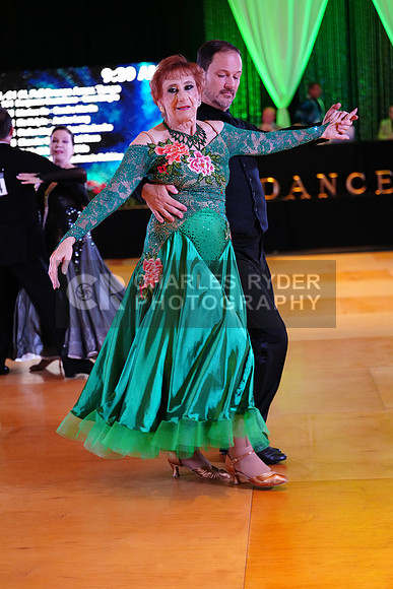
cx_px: 196
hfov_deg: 19.5
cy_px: 294
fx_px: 1145
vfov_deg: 28.8
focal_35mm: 70
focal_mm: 70
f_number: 2.8
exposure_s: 1/400
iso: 5000
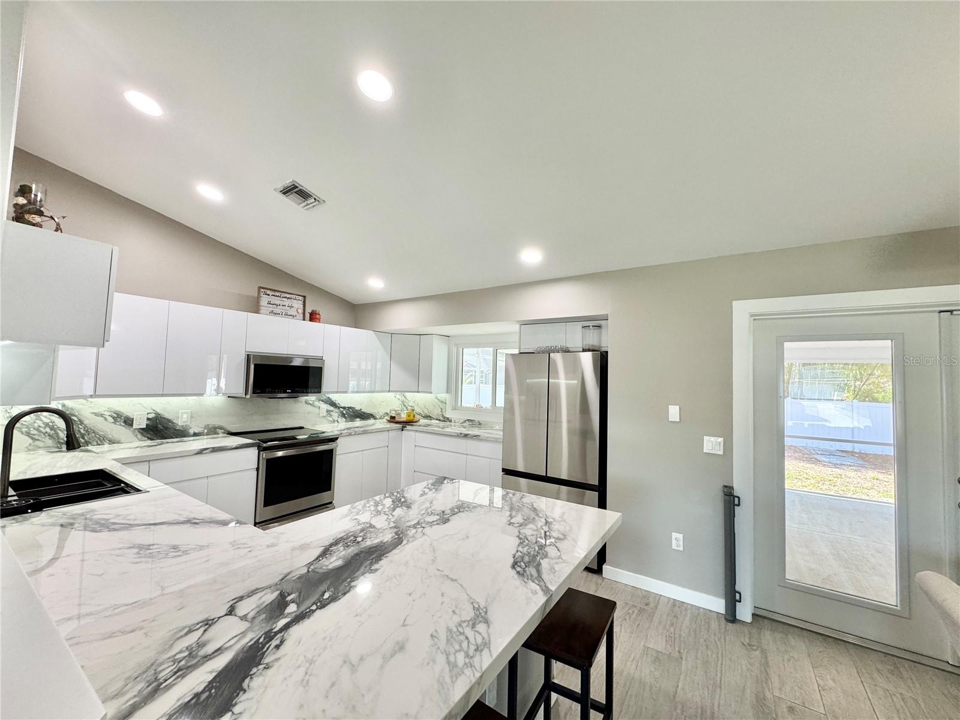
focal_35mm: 14
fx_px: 388
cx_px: 480
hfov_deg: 102.1
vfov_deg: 85.7
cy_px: 360
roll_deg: -1.3
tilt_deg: +2.9
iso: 160
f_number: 2.2
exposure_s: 1/120
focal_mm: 2.22
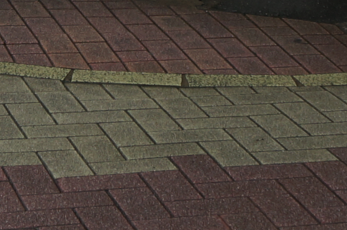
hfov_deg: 11.3
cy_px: -346
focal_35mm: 183
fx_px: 1761
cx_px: 162
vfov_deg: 7.0
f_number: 4
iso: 100
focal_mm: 21
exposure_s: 1/160
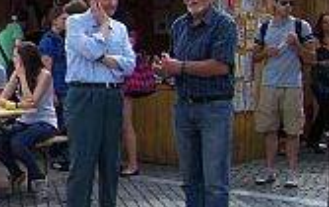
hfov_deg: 19.6
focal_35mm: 97
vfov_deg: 13.5
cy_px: 75
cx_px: -102
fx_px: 871
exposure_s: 1/250
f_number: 5.6
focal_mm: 5.6
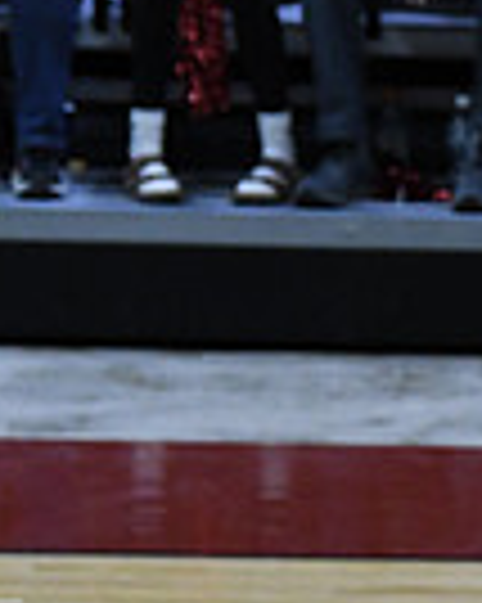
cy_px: 839
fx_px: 13050
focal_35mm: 731
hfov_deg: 2.1
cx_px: 1293
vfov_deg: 2.6
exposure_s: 1/500
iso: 4000
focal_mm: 120
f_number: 4
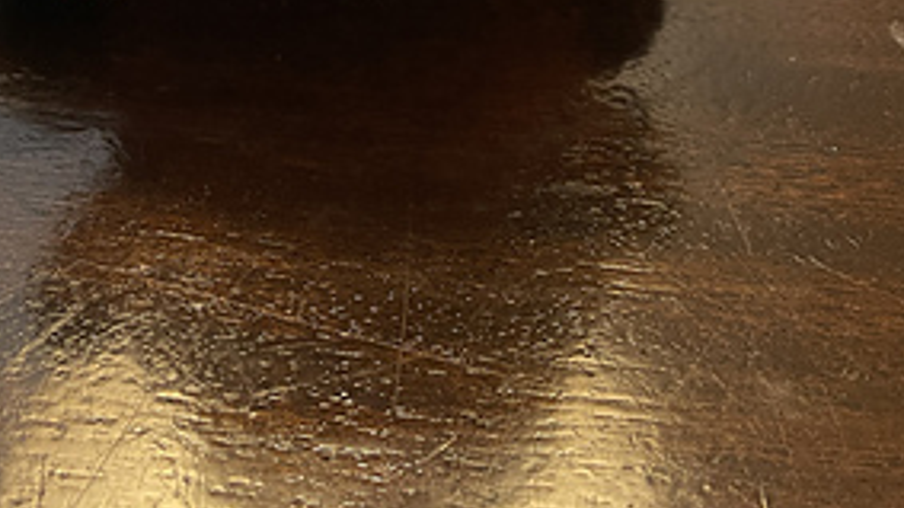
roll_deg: +1.9
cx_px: 358
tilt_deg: -28.3
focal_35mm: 64
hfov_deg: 32.7
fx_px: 1534
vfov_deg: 15.8
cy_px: -428
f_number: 1.6
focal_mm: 5.1
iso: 160
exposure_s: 1/60
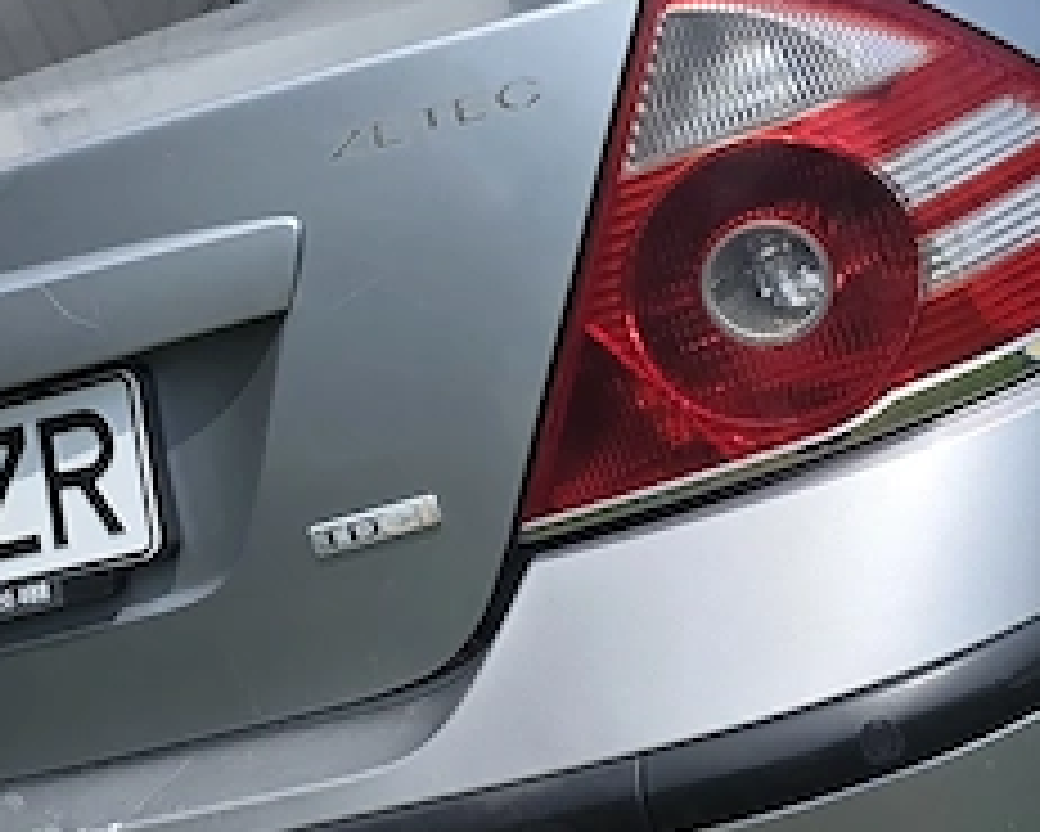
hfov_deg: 19.7
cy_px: 108
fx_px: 2987
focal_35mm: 97
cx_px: 648
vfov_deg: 15.7
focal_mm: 6.3
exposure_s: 1/6355
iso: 80
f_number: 1.7
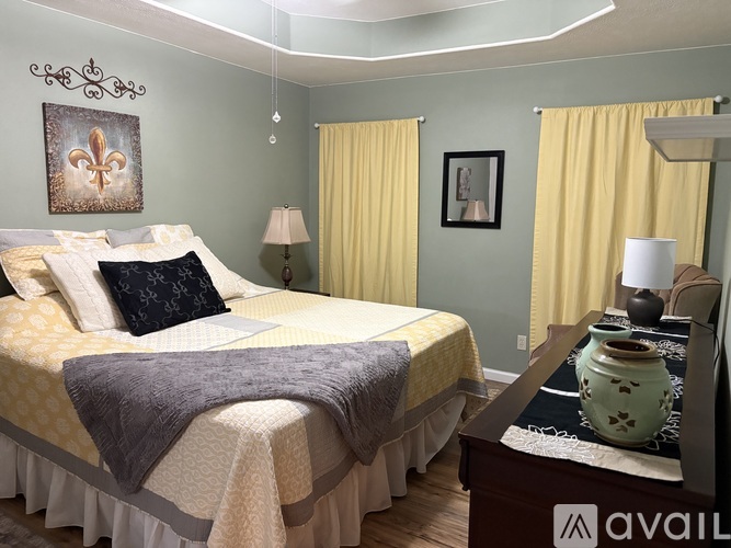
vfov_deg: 53.0
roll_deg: -1.5
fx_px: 549
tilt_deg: -7.5
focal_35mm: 26
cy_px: 274
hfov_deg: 67.3
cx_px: 366
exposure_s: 1/60
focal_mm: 5.96
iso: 500
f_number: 1.6
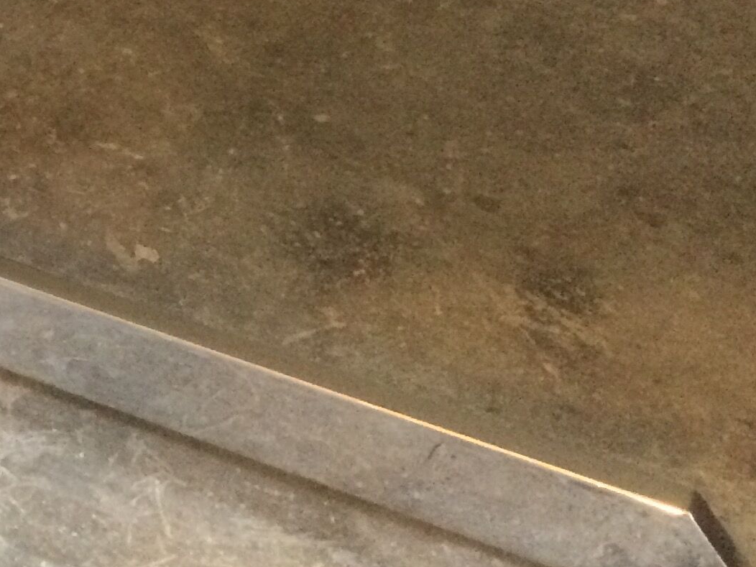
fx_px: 1966
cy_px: 368
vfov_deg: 16.4
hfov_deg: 19.0
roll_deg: -0.5
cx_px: -393
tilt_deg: -41.5
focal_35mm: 90
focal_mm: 4.15
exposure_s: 1/20
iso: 320
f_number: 2.2
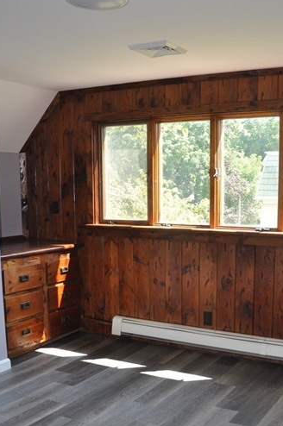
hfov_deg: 31.7
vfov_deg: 45.9
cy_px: 278
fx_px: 497
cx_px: 173
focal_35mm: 42
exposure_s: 1/160
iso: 400
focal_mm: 18
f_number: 3.5
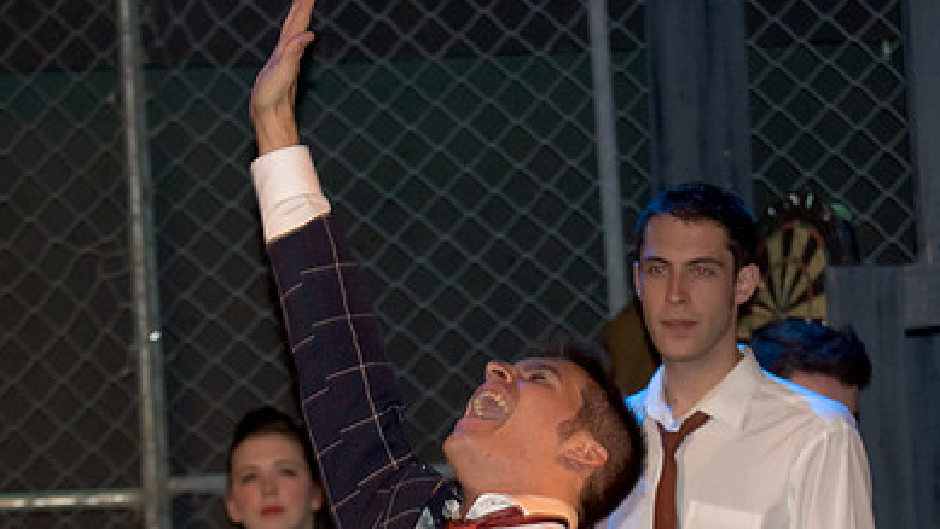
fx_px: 5011
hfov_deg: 10.7
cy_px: 458
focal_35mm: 201
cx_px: 498
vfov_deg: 6.0
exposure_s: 1/100
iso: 3200
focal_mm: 86
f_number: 2.8
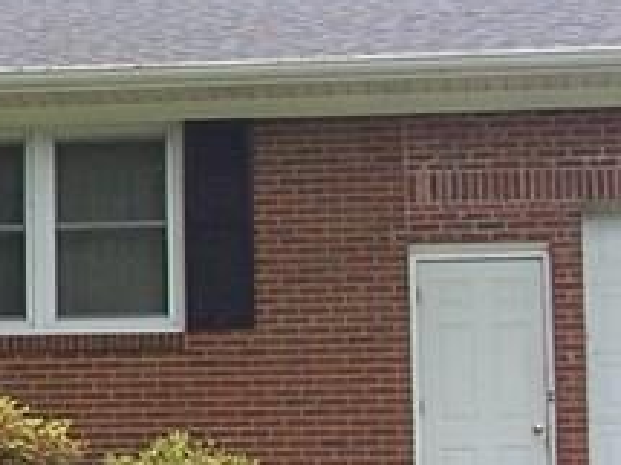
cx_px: -323
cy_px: 194
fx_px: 2994
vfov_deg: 8.9
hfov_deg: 11.3
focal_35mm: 167
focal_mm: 6
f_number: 2.8
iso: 80
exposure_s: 1/250
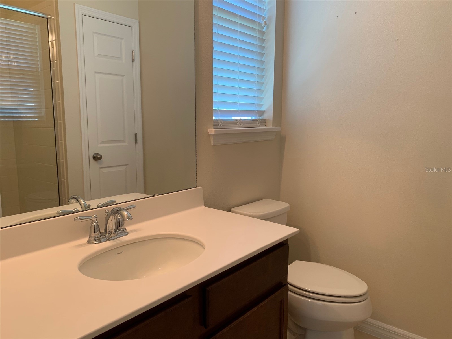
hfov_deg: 67.3
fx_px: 339
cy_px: 170
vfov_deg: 53.1
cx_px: 226
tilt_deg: -8.3
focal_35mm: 26
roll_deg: -0.2
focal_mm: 4.25
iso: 64
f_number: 1.8
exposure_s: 1/60
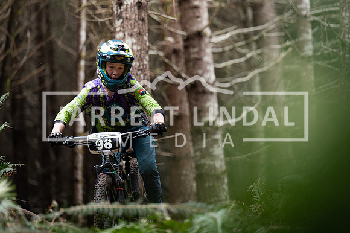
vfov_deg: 6.6
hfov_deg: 10.0
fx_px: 2009
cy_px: 87
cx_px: 196
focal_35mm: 207
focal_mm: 165
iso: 1000
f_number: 2.8
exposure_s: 1/1250
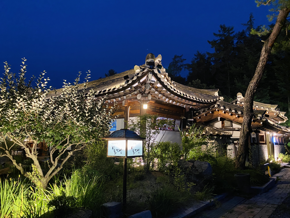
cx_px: 145
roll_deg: -0.8
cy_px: 109
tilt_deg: +8.5
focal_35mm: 26
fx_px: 218
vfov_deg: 53.1
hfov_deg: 67.3
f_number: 1.8
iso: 640
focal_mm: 4.25
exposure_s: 1/30
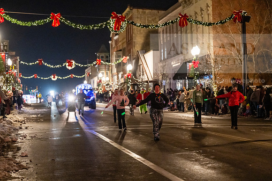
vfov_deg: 15.4
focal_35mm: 89
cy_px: 90
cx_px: 136
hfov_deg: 22.9
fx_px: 673
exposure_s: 1/200
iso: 5000
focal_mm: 89
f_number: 2.8
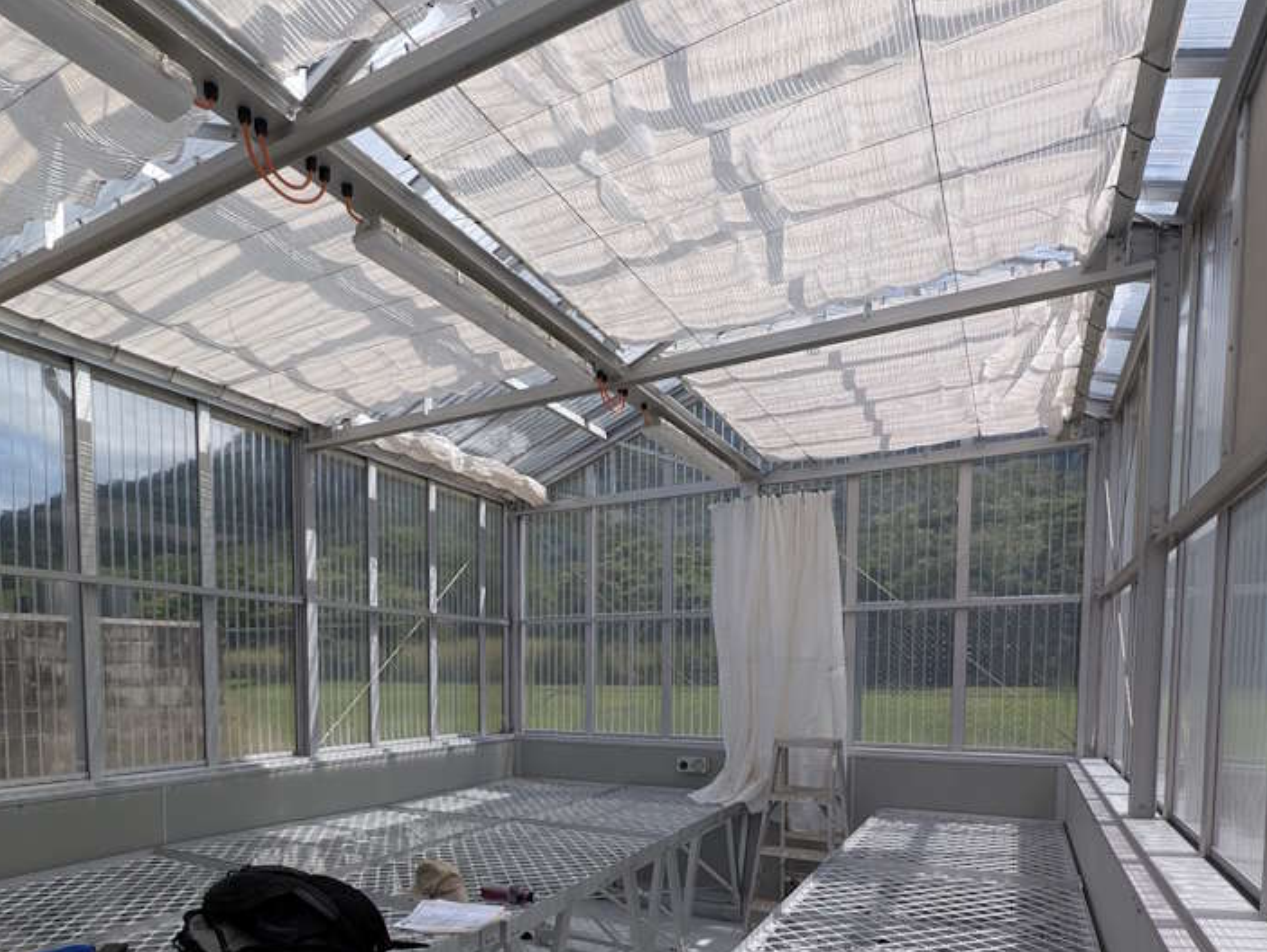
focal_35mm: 20
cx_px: 507
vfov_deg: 61.9
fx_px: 733
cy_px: 726
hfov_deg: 80.7
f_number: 2.2
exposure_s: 1/1842
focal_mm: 1.95
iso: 46
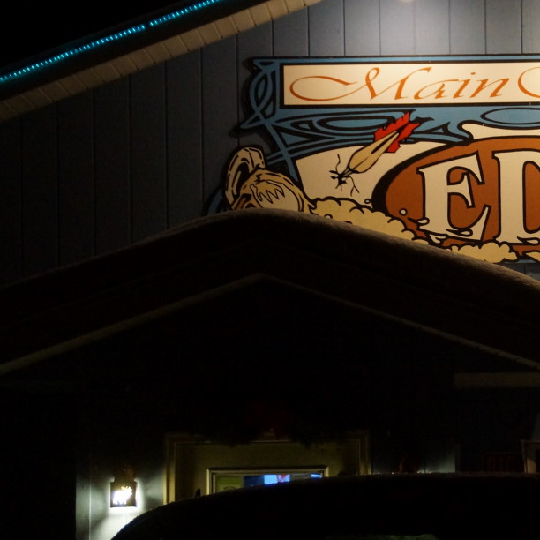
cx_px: 487
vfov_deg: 10.6
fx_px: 2912
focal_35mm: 165
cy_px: 244
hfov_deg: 10.5
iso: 1600
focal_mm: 55
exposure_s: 1/50
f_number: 5
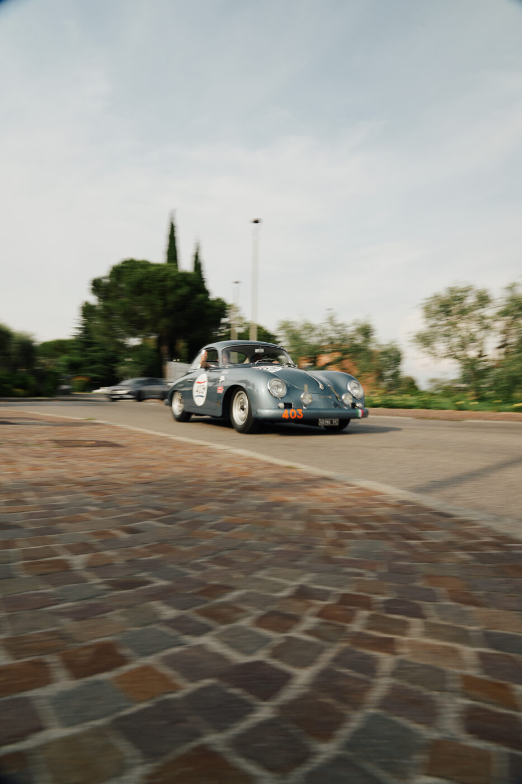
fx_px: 522
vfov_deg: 73.8
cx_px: 261
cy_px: 392
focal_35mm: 24
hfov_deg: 53.1
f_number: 11
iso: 100
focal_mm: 24
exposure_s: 1/50
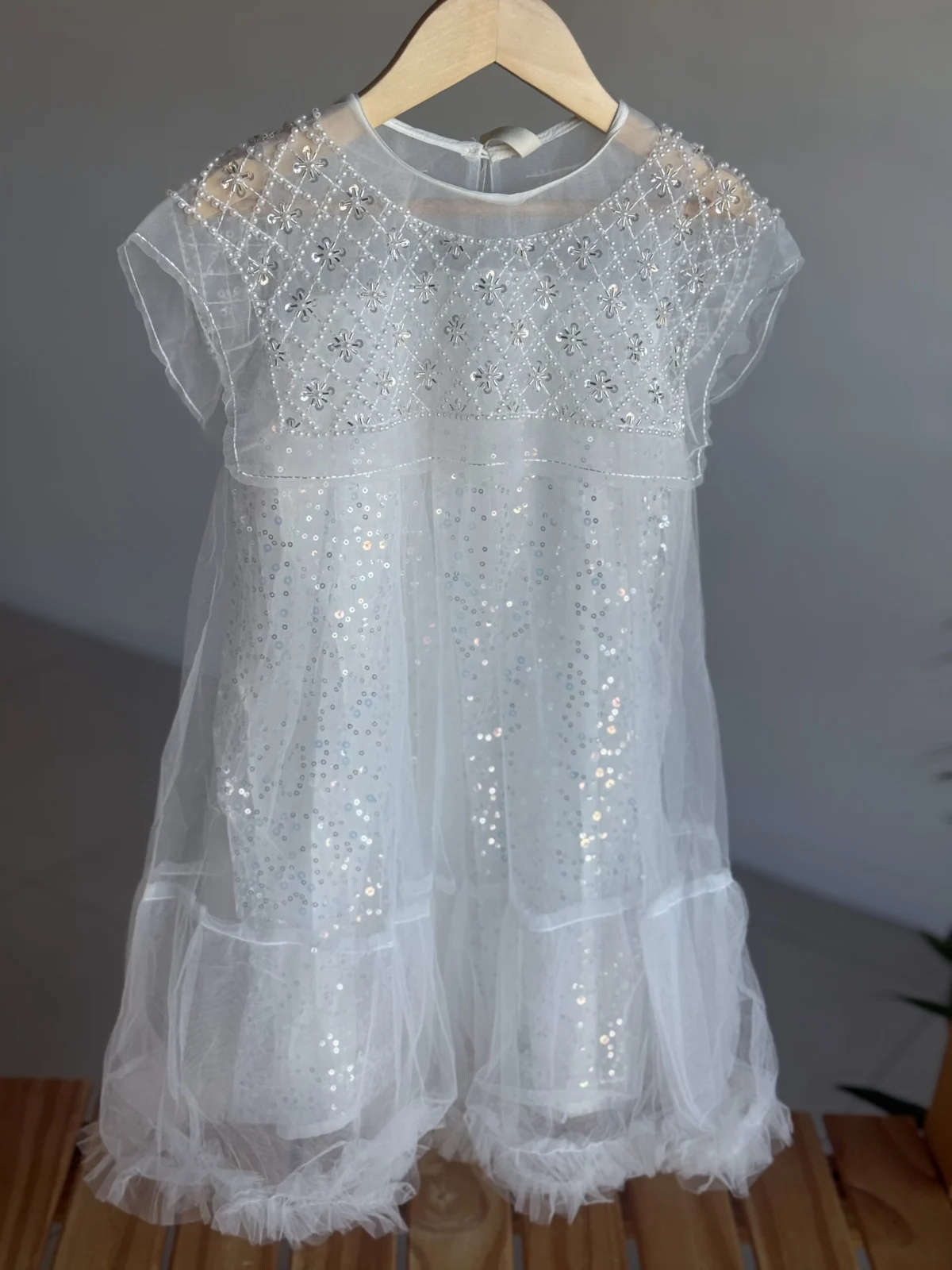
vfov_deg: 39.7
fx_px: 1760
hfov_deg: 30.3
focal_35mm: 48
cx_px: 476
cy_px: 635
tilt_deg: -21.3
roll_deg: -3.3
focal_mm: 6.76
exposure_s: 1/541
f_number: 1.78
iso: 64
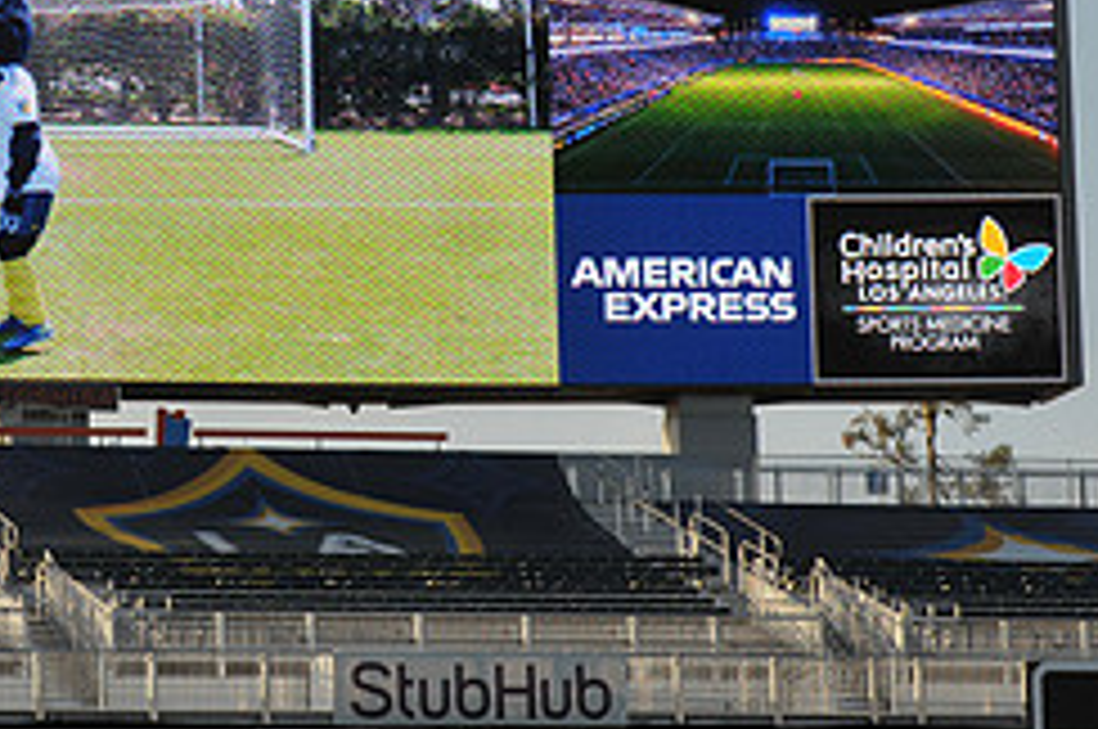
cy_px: 117
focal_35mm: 262
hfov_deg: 7.8
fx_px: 7980
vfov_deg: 5.2
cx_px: 58
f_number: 11
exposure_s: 1/500
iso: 400
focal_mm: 110
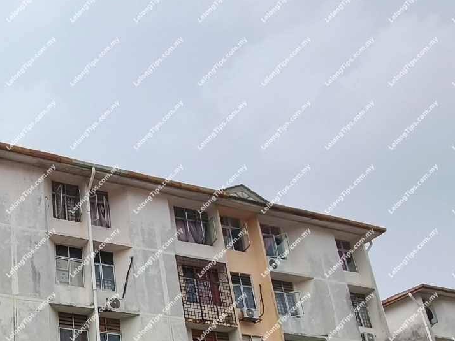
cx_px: -26
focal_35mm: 32
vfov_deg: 39.6
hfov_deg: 45.3
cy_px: 330
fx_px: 420
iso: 50
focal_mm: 1.67
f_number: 2.2
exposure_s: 1/4487
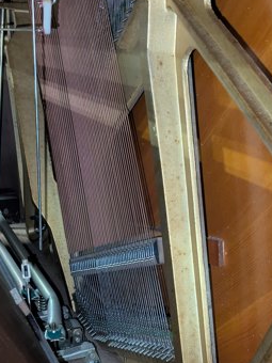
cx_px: 143
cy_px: 221
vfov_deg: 36.0
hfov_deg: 27.5
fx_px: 555
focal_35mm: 53
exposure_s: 1/20
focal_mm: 5.43
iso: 755
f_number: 1.89
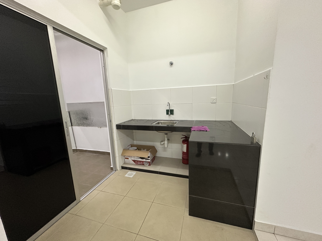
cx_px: 161
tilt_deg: -9.3
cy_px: 120
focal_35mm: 14
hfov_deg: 102.1
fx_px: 130
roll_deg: +2.4
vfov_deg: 85.7
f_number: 2.2
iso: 320
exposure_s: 1/100
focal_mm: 2.22
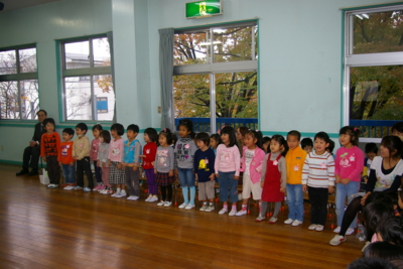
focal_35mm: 36
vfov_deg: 36.9
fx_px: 403
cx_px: 202
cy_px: 134
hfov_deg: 53.1
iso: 200
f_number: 4
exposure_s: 1/45
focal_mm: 24
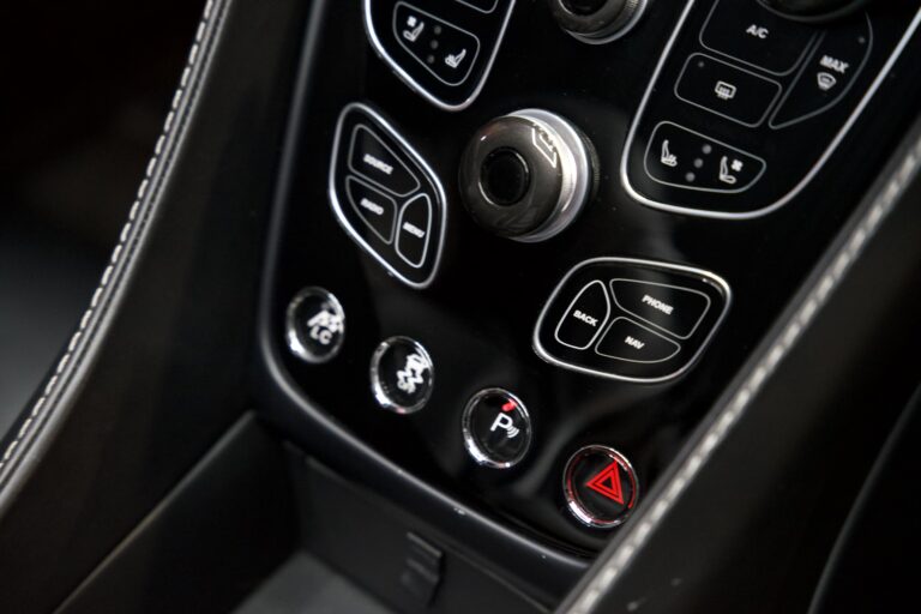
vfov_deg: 19.5
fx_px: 1791
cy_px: 307
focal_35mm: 70
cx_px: 460
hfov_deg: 28.8
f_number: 3.5
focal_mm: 70
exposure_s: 1/80
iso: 3200
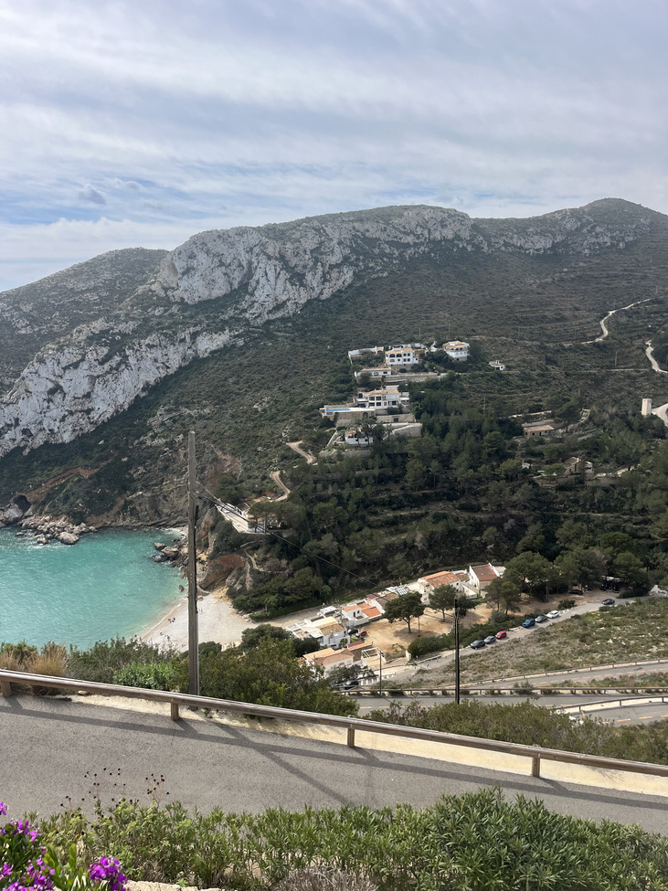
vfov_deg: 67.3
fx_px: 669
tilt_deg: -13.9
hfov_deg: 53.1
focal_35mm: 26
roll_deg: +1.8
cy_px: 446
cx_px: 334
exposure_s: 1/4310
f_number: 1.6
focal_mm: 5.1
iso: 50
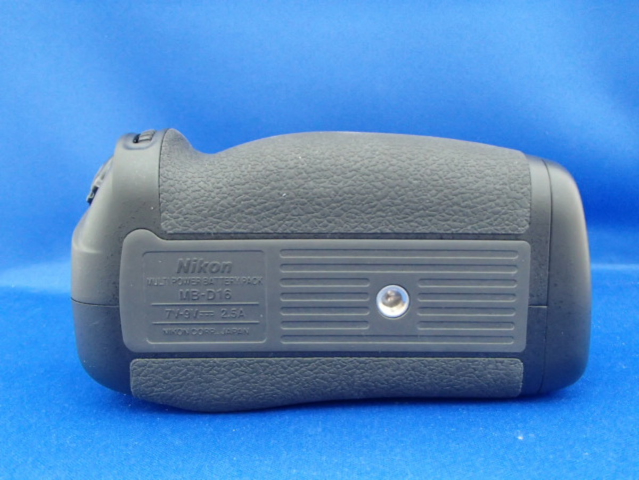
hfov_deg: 63.4
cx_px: 320
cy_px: 240
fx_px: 517
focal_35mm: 28
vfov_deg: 49.7
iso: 800
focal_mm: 5
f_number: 3.9
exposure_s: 1/15
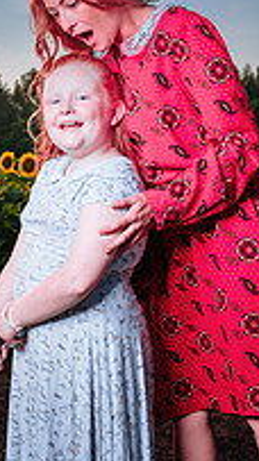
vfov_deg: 23.9
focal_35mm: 89
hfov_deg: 13.1
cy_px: 262
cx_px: -79
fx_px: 1088
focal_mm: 28
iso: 64
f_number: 4.5
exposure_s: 1/250
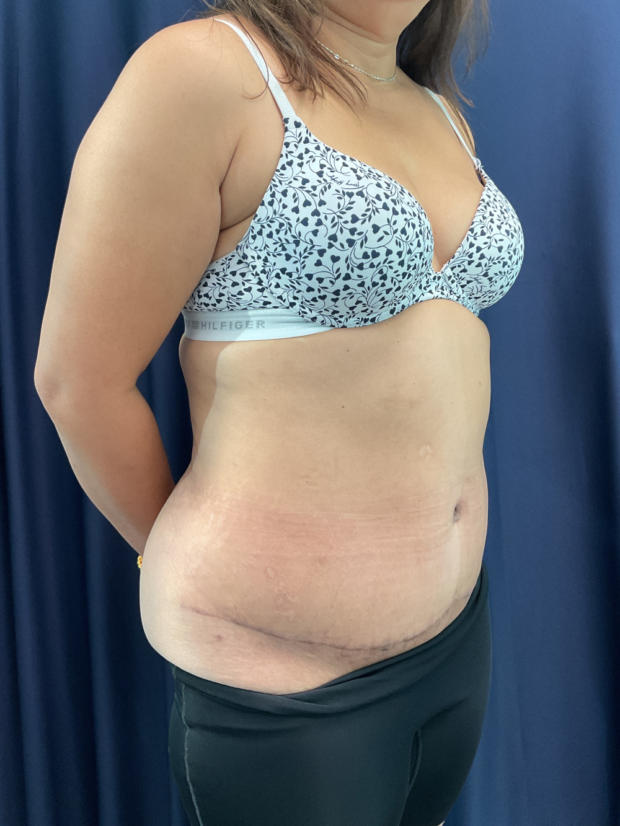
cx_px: 310
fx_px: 692
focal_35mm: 29
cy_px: 413
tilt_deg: -9.5
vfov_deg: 61.7
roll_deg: +0.7
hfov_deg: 48.2
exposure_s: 1/120
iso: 64
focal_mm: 3
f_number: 1.8
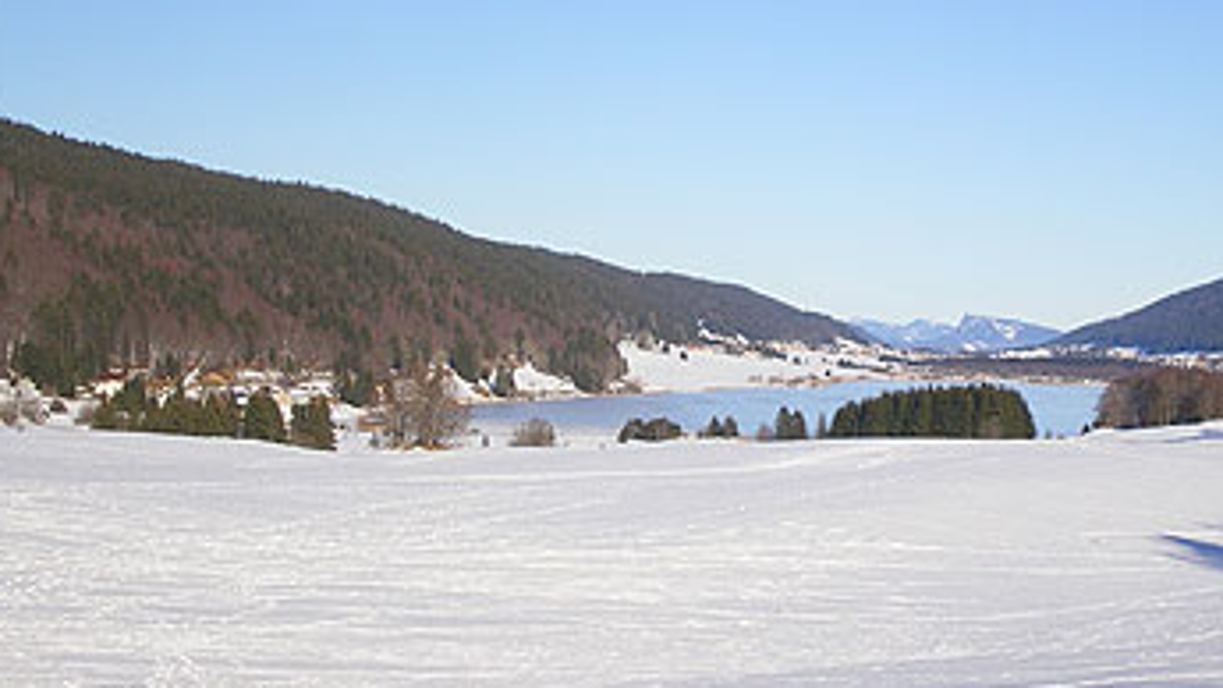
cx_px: 776
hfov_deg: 25.2
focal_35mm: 84
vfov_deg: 14.4
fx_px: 2724
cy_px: 231
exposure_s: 1/320
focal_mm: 10.3
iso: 50
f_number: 5.9
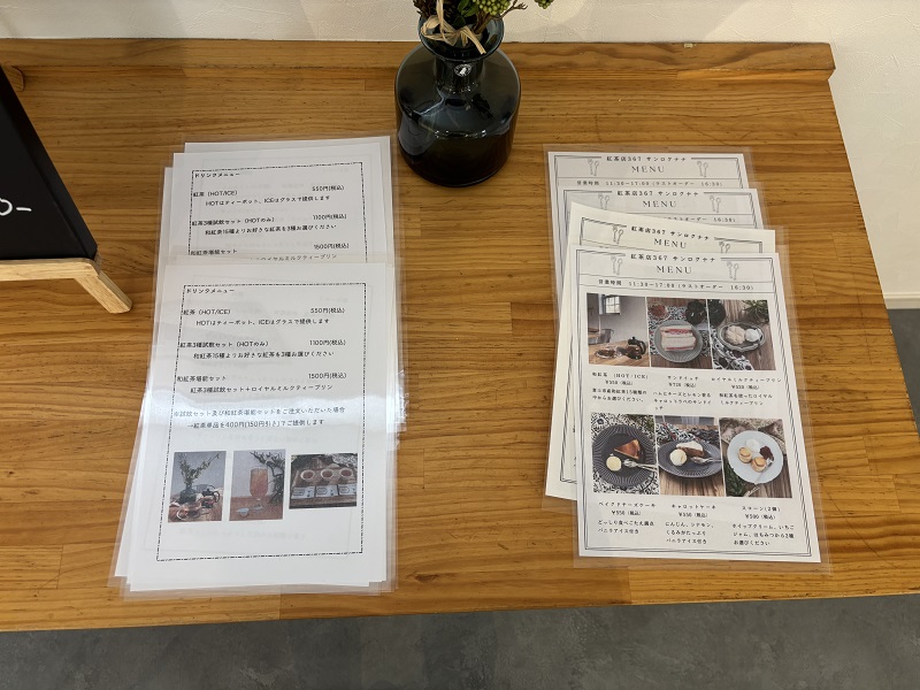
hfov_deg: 67.3
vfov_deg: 53.1
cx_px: 460
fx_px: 691
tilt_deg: -70.2
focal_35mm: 26
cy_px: 345
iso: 80
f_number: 1.6
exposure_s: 1/50
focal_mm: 5.96
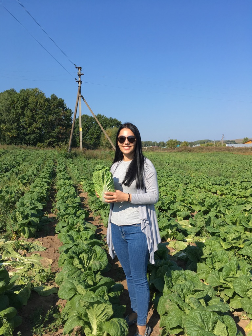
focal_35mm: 29
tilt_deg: -3.3
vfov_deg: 61.7
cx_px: 126
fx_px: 281
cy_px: 168
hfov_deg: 48.2
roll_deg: +1.1
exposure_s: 1/1304
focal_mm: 4.15
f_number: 2.2
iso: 25
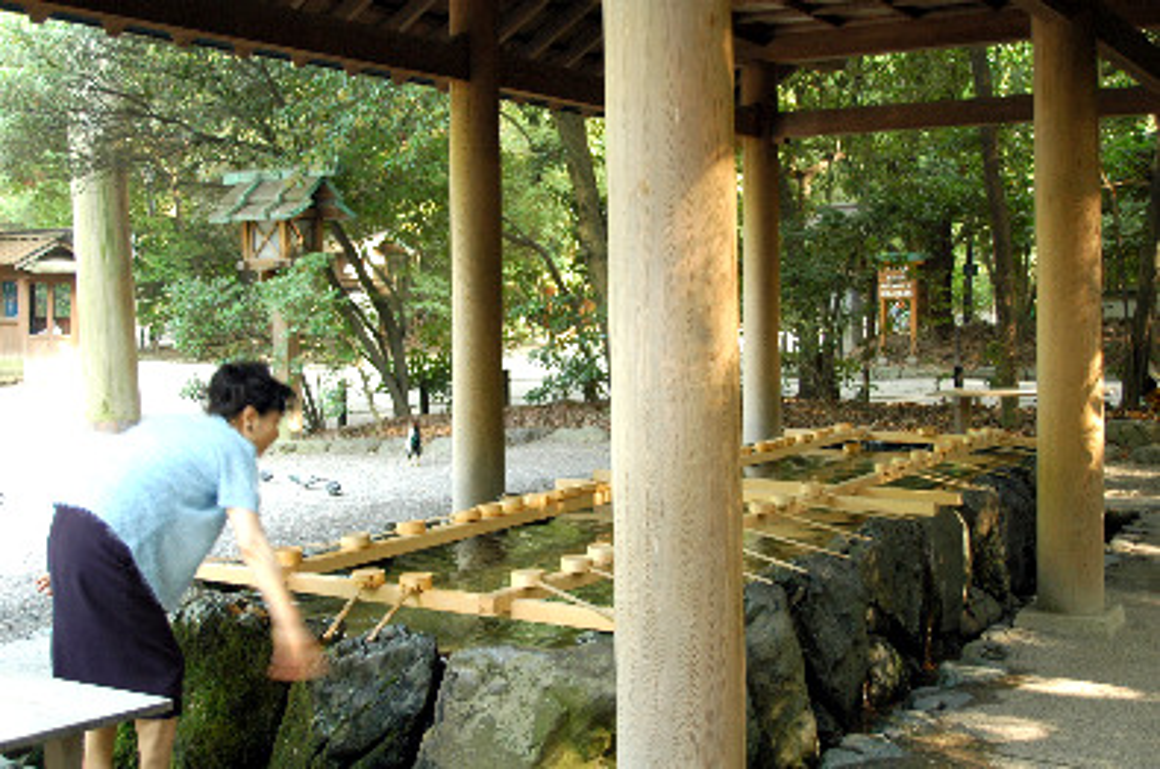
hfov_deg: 42.4
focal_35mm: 46
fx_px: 1496
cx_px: 580
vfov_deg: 28.8
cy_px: 384
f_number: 5.6
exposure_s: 1/25
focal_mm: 31
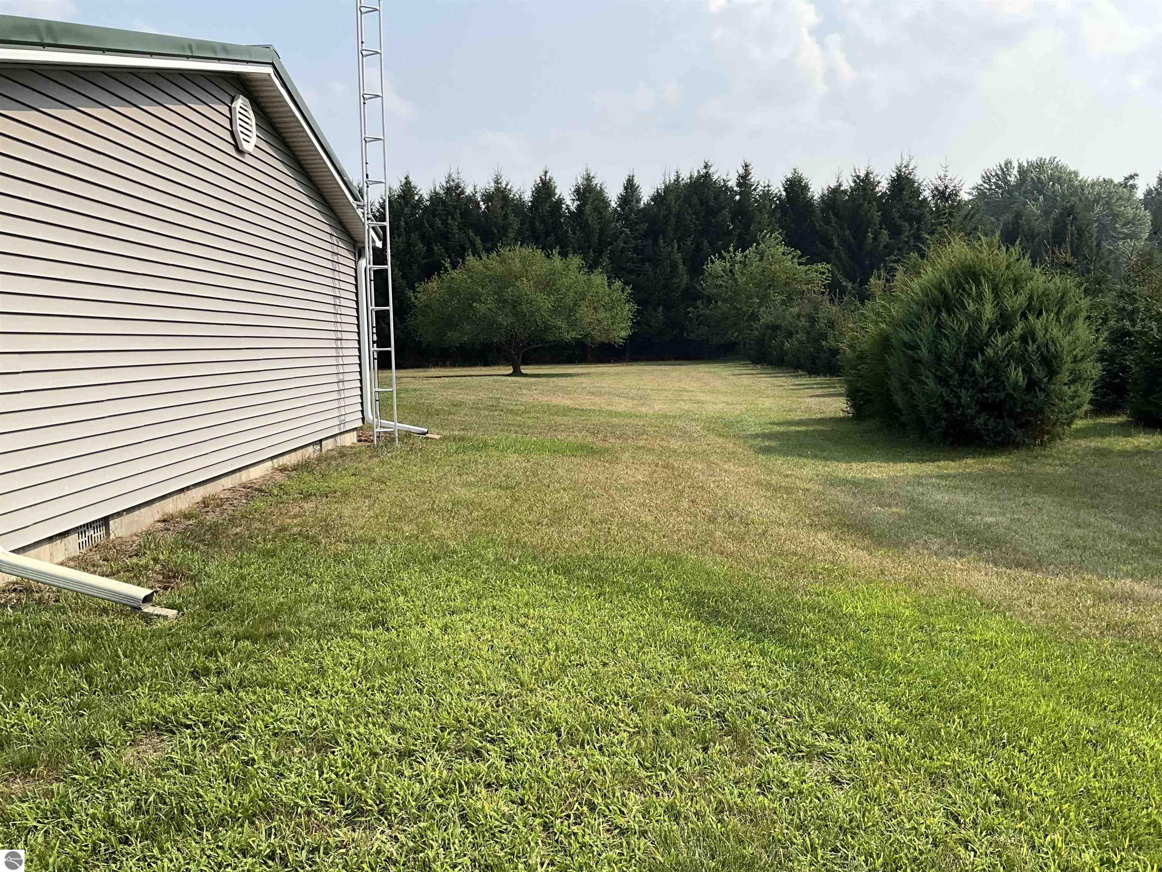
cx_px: 581
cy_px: 436
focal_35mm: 29
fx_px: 973
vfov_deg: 48.2
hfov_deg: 61.7
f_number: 1.8
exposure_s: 1/1912
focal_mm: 3
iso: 25
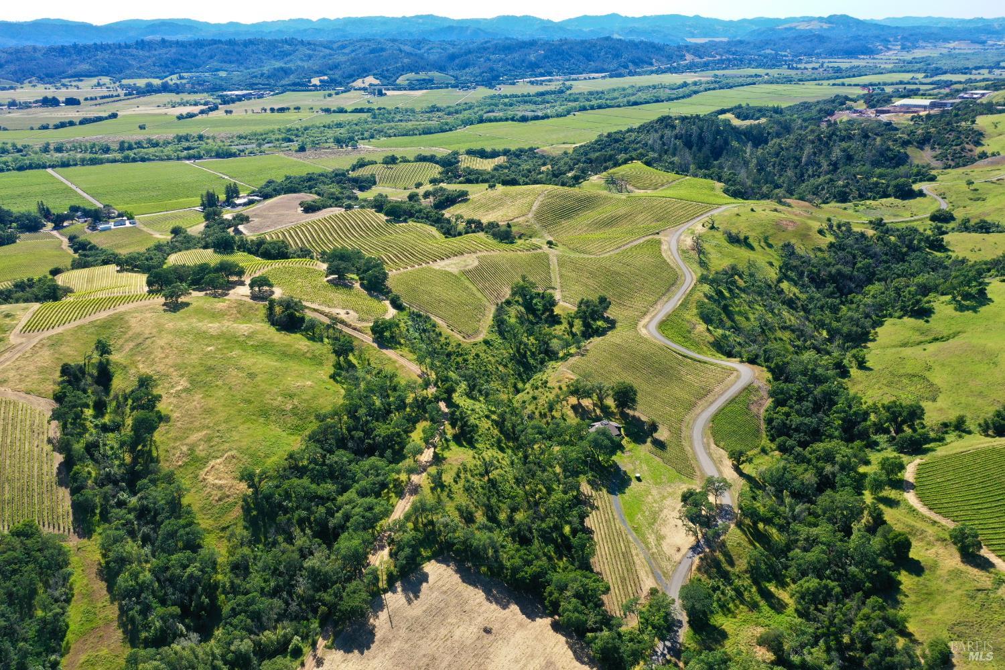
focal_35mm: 28
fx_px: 782
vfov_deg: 46.4
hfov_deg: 65.5
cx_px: 502
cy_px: 335
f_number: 6.3
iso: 100
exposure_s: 1/240
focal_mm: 10.26
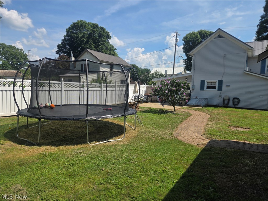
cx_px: 134
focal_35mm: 23
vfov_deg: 58.9
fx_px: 178
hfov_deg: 73.9
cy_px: 100
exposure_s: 1/2094
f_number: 1.8
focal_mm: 5.4
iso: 25
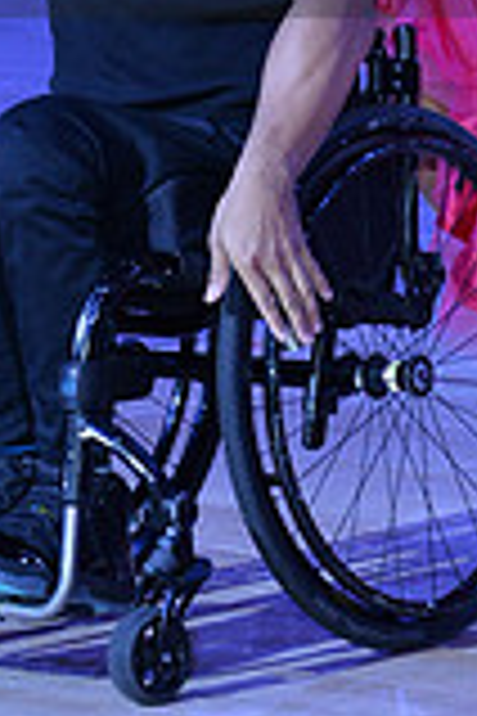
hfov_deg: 3.1
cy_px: -131
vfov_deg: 4.6
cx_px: 169
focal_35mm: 445
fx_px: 8844
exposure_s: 1/250
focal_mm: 122
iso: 2000
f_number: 5
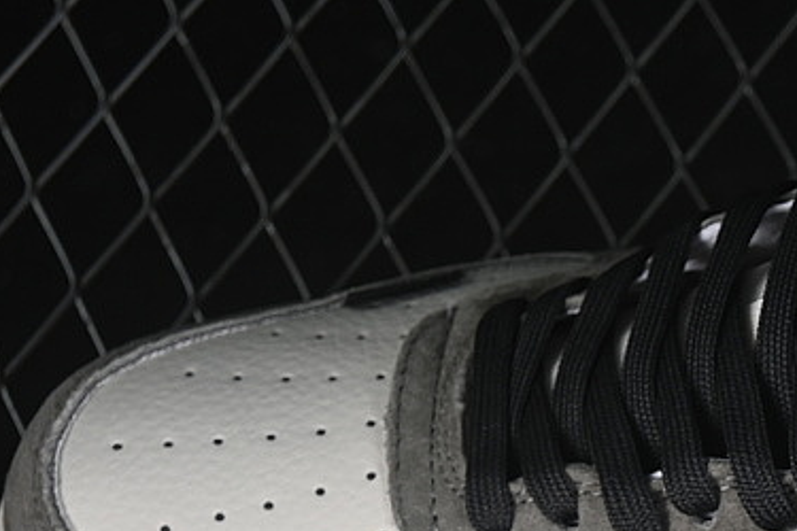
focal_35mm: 216
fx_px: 4782
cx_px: 863
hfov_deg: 9.4
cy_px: 712
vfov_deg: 6.3
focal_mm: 50
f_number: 7.1
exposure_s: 1/60
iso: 160
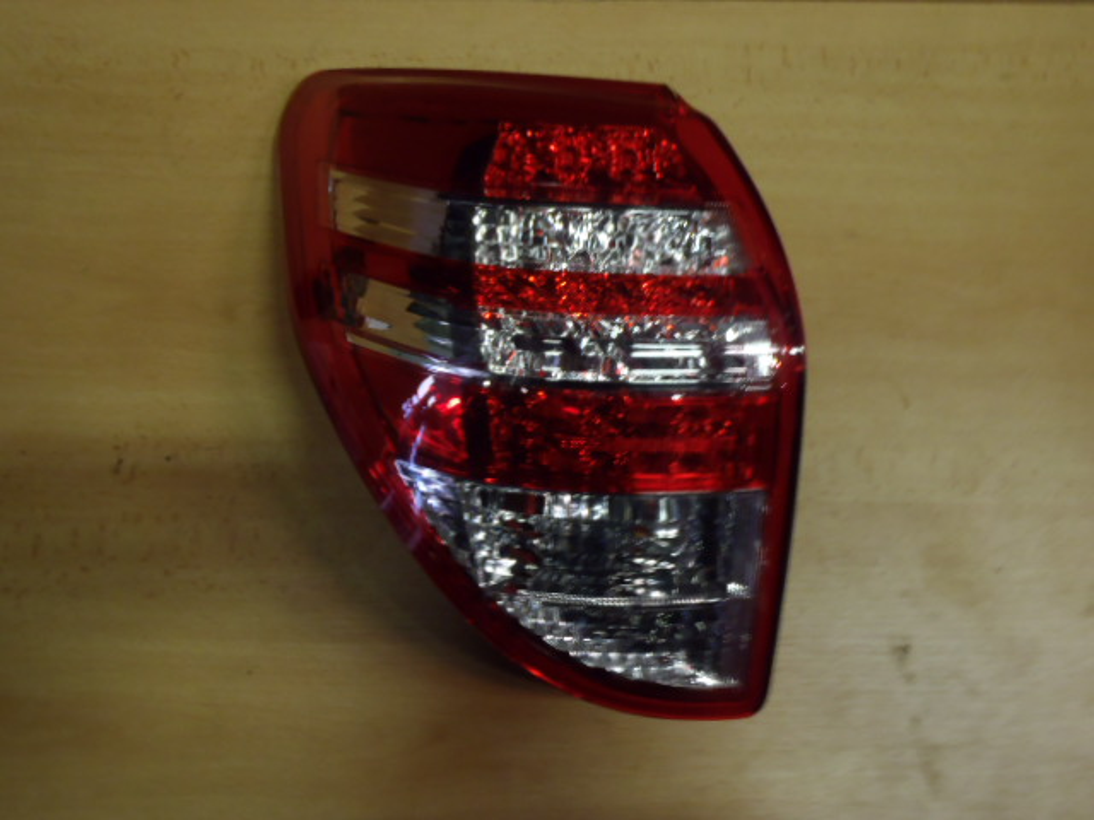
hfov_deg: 63.4
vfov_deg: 49.7
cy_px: 410
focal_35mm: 28
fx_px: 885
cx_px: 547
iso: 200
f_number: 3.9
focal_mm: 5
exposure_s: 1/4
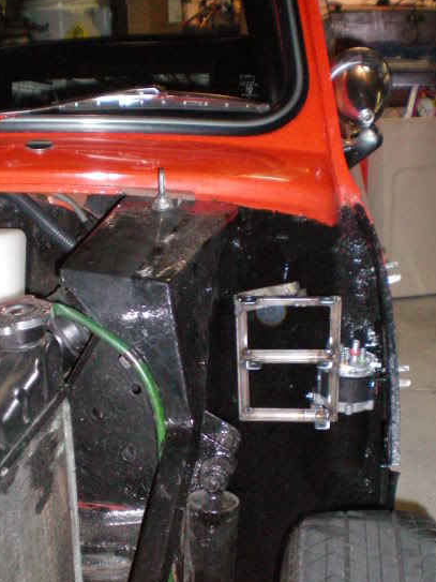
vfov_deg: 33.9
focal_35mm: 56
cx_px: 208
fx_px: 941
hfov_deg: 26.1
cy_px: 407
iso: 400
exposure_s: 1/60
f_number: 3.1
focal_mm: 6.3
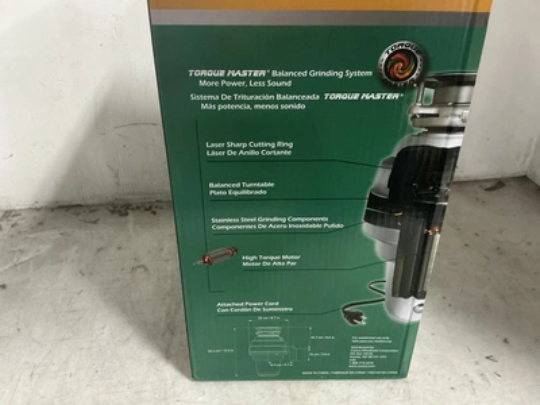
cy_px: 202
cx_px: 270
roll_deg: -1.0
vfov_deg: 49.7
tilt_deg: -30.6
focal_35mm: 28
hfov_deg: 63.4
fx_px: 437
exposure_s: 1/30
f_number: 1.8
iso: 320
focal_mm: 3
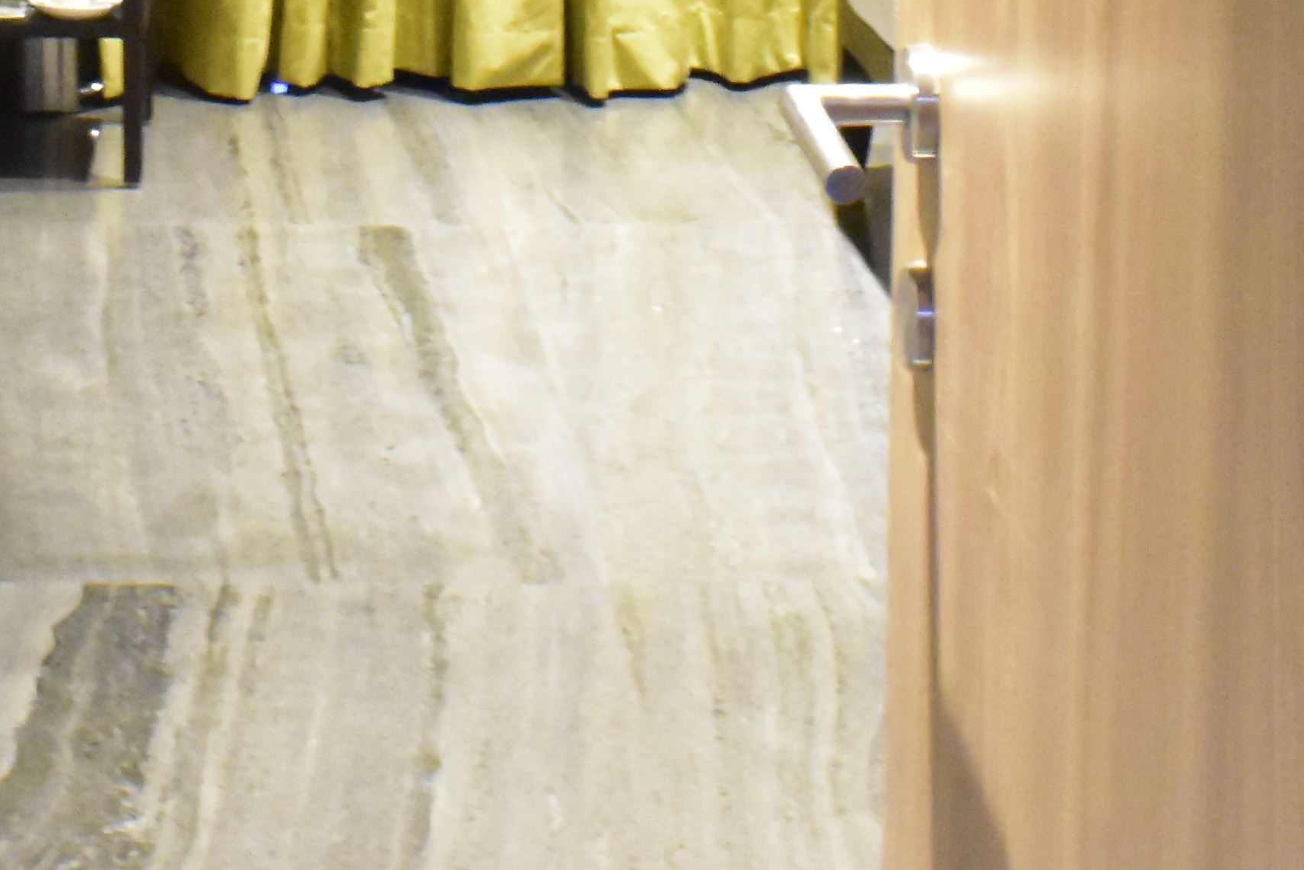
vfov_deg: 12.2
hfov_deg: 19.3
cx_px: 311
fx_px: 3803
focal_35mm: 105
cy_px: -575
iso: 9000
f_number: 18
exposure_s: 1/6
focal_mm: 20
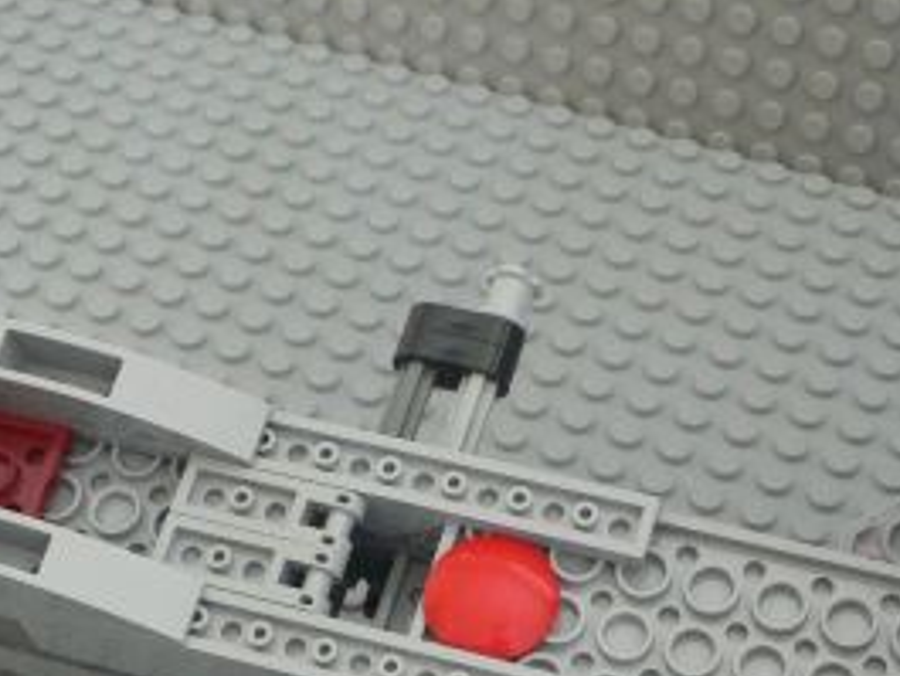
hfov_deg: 23.7
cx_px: 316
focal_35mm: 82
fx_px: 2133
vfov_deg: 17.6
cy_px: 669
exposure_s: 1/13
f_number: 2.8
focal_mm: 6.3
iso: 200
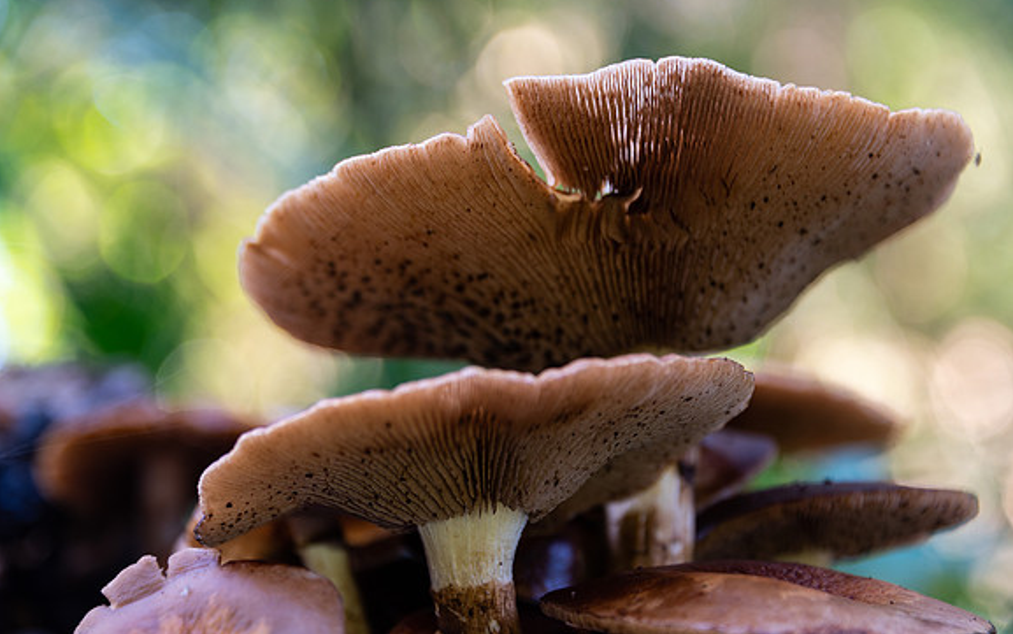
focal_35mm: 125
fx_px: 3452
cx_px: 506
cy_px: 299
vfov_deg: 10.5
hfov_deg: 16.7
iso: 200
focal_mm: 122
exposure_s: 1/6
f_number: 5.6
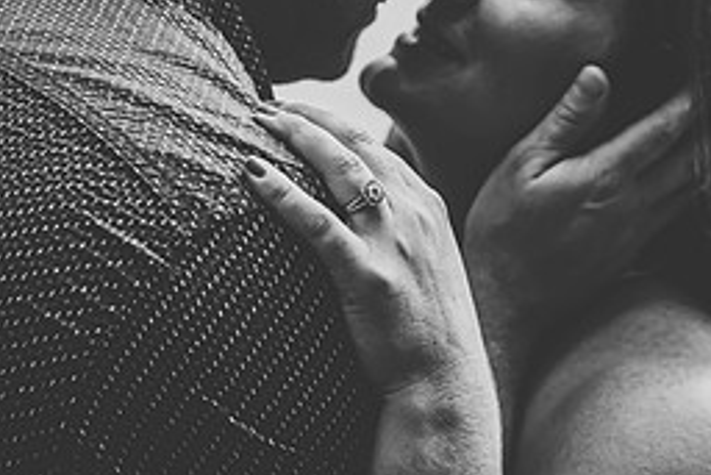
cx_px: 428
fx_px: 2687
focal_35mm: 136
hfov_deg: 15.1
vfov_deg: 10.1
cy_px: 124
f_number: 2.8
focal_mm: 60
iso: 640
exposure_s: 1/640
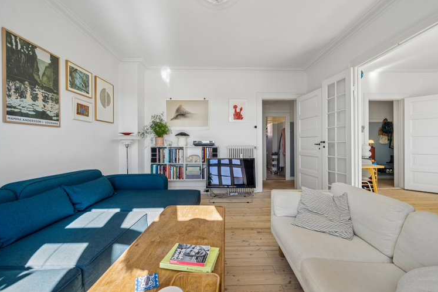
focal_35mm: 15
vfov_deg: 77.2
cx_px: 226
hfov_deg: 100.4
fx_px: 182
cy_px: 136
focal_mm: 14
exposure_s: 1/320
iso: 500
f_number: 5.6
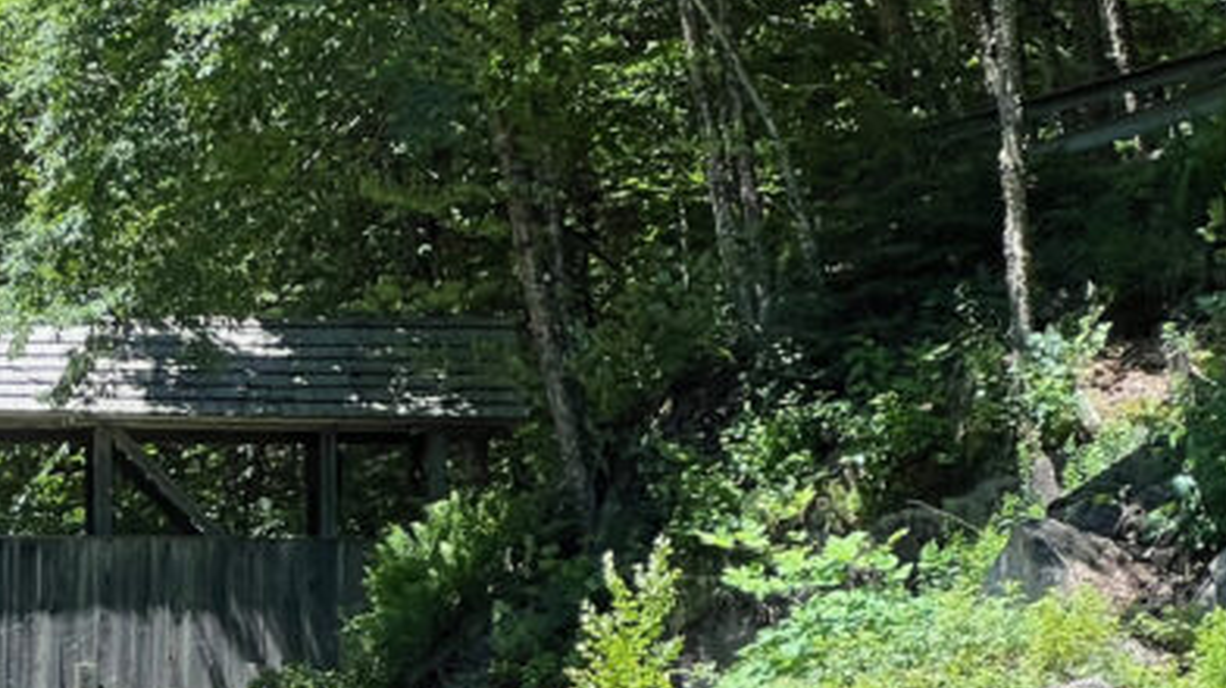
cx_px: -613
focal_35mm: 257
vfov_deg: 4.7
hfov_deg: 8.2
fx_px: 8350
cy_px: 766
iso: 32
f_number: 2.8
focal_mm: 9
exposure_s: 1/189
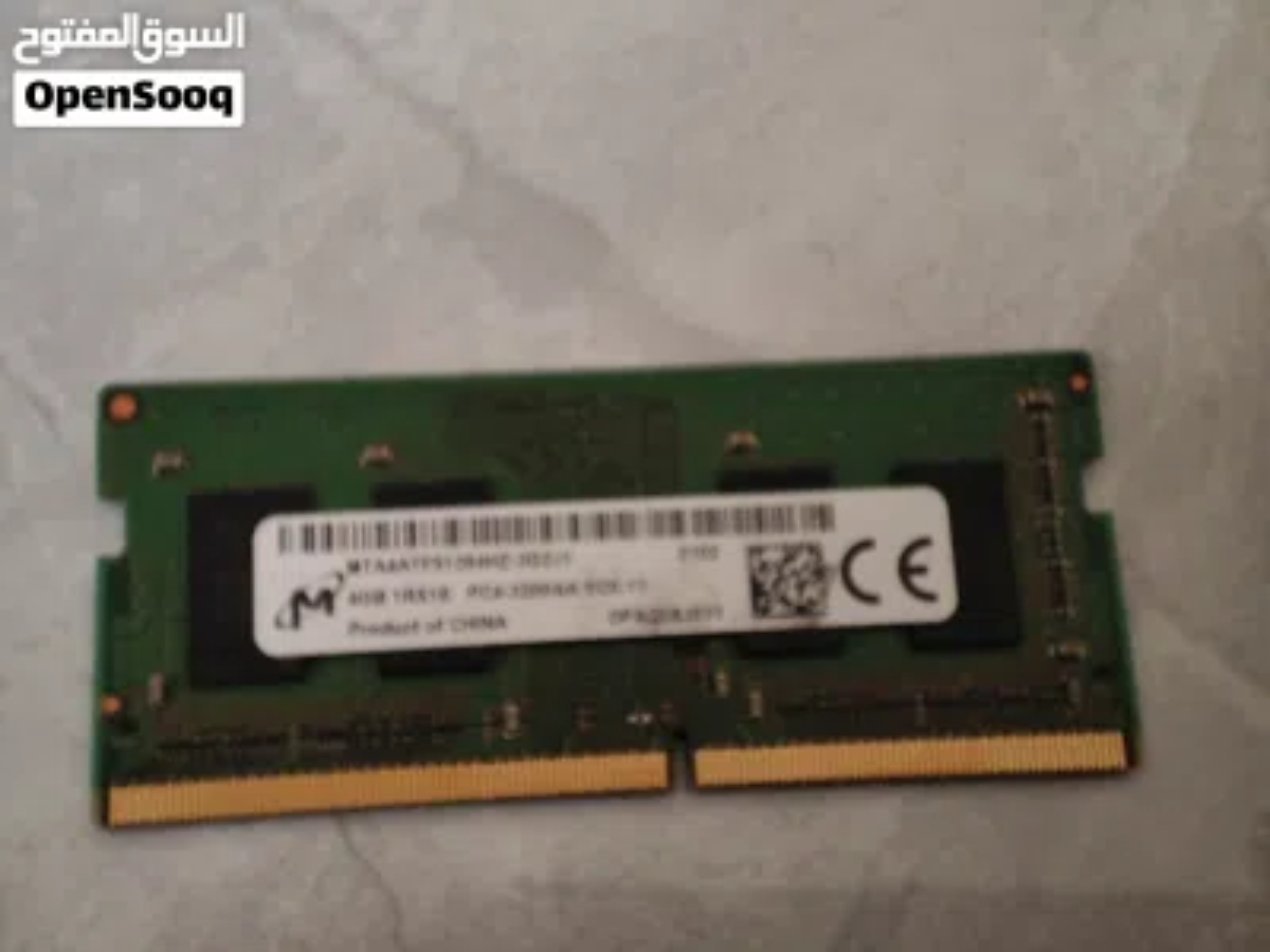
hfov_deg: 38.9
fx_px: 1798
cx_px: 635
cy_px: 476
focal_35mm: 49
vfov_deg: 29.7
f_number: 2.4
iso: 377
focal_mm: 4.1
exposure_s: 1/25
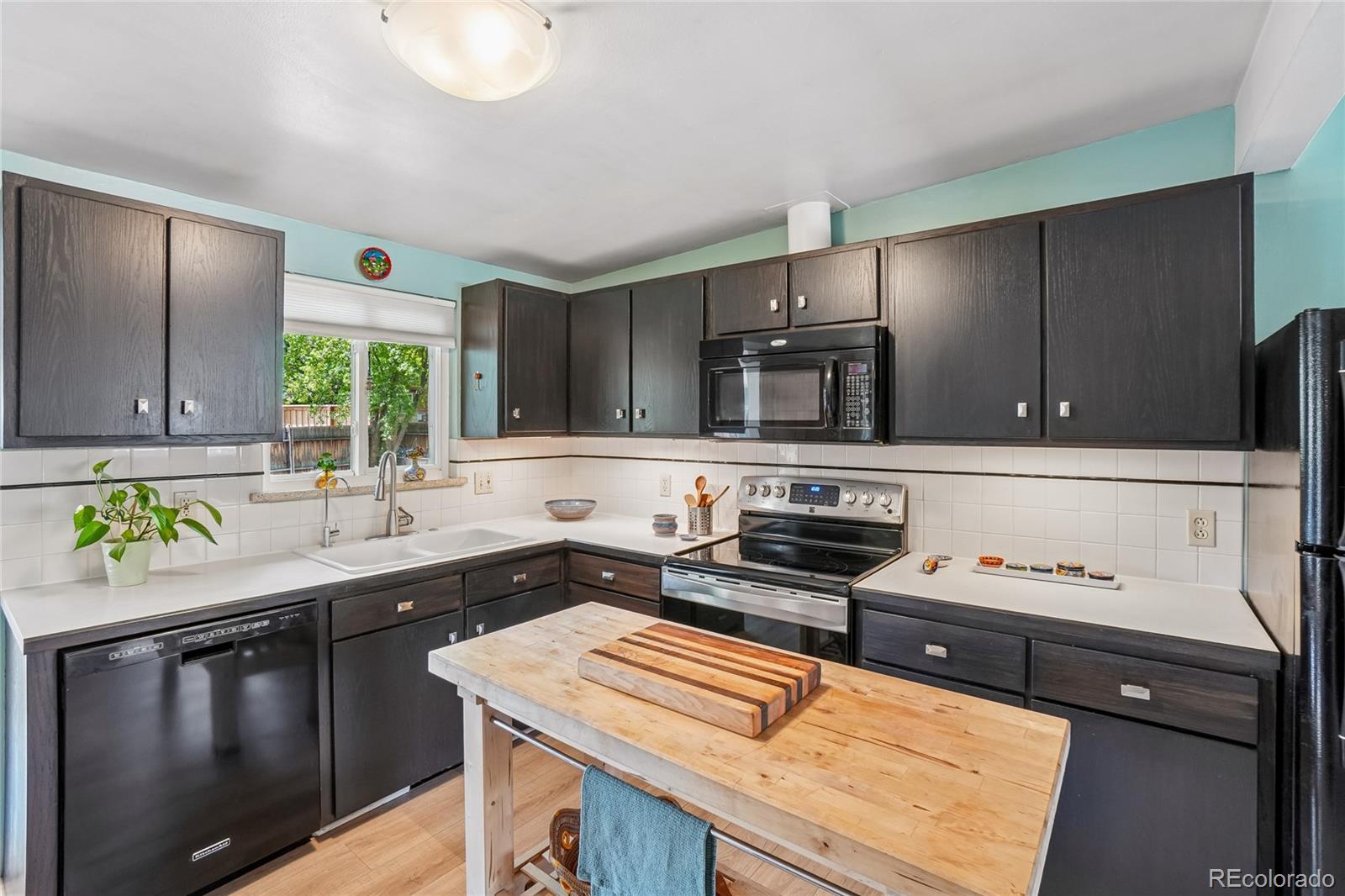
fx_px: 560
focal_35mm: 15
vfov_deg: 77.3
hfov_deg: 100.4
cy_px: 448
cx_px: 672
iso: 400
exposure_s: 1/8
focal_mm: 10
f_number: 8
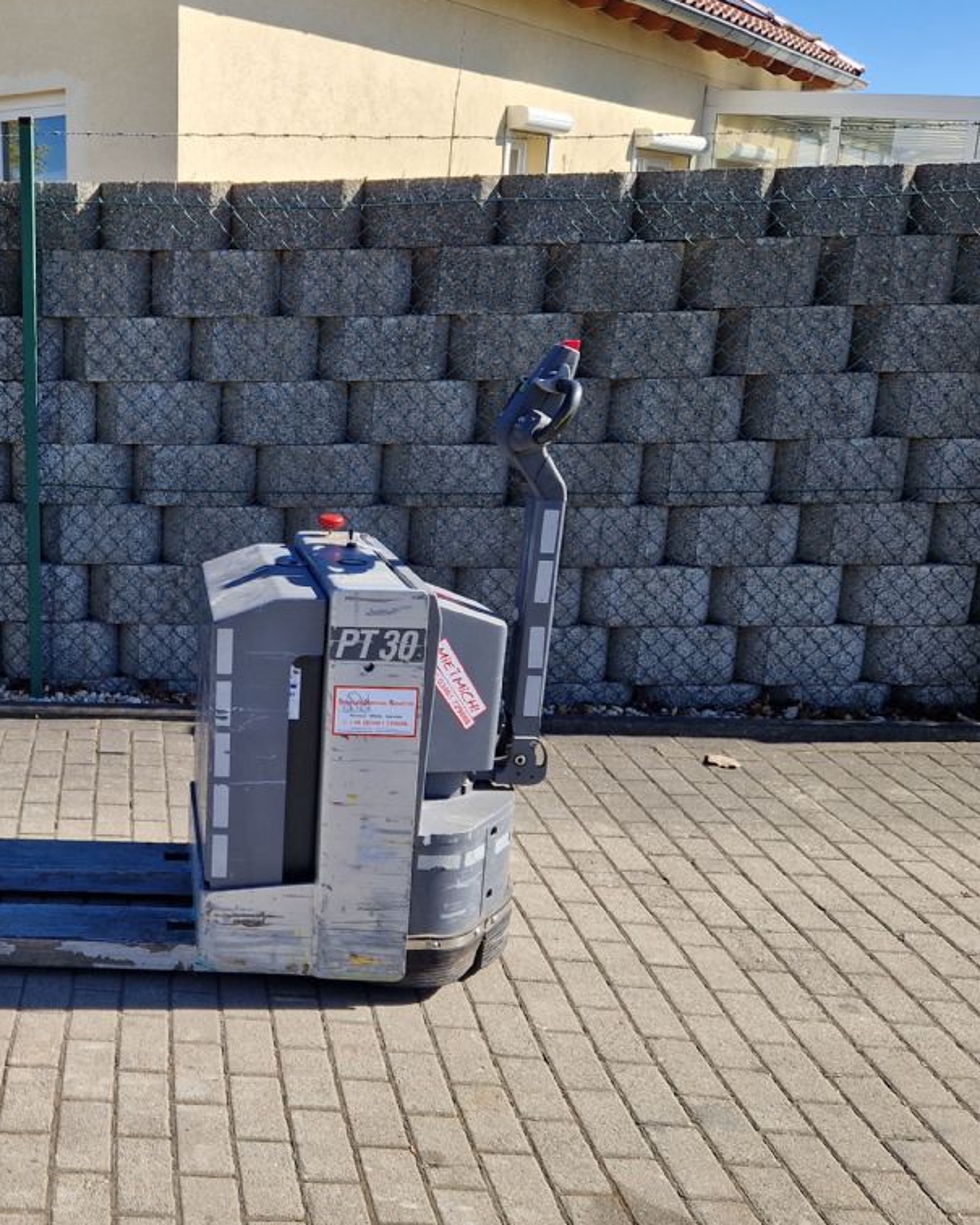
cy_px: 638
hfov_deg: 36.4
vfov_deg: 47.9
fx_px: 1377
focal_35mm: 38
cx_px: 75
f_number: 1.8
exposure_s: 1/904
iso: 50
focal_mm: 5.4
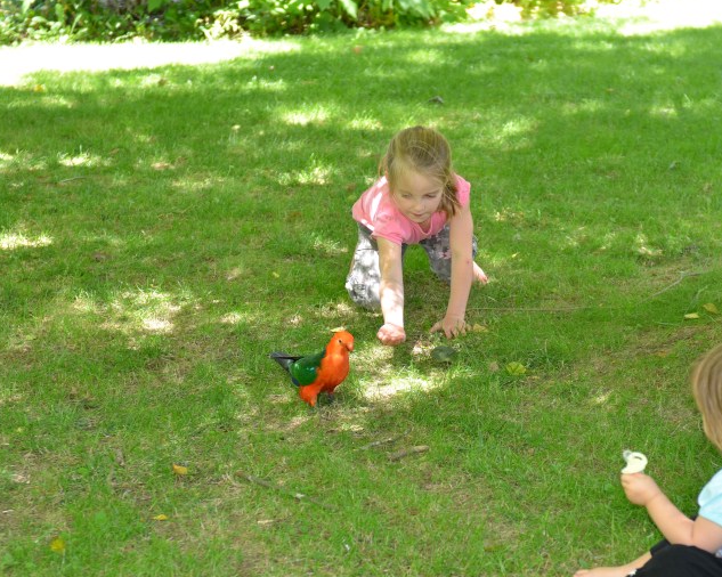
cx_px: 447
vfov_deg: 15.4
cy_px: 343
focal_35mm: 100
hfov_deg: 19.2
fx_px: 2136
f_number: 2.8
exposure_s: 1/125
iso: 200
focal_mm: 44
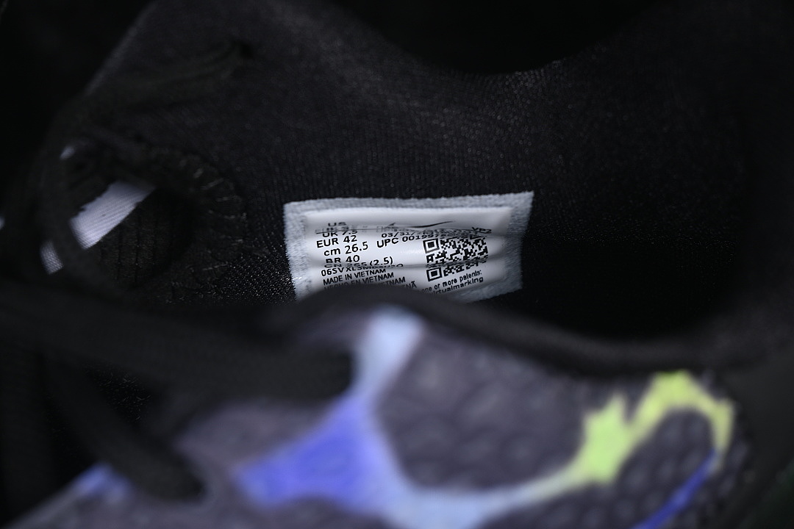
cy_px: 264
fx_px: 1654
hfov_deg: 27.0
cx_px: 397
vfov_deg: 18.2
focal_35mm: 75
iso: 160
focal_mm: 50
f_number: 6.3
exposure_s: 1/60
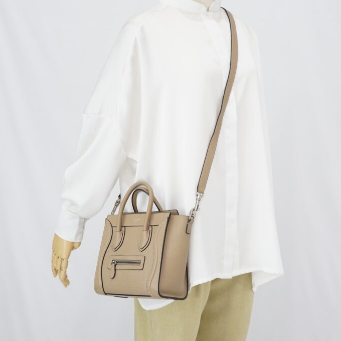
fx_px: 713
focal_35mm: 64
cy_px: 152
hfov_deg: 26.9
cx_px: 170
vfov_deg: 26.9
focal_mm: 50
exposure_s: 1/8
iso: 640
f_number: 6.3
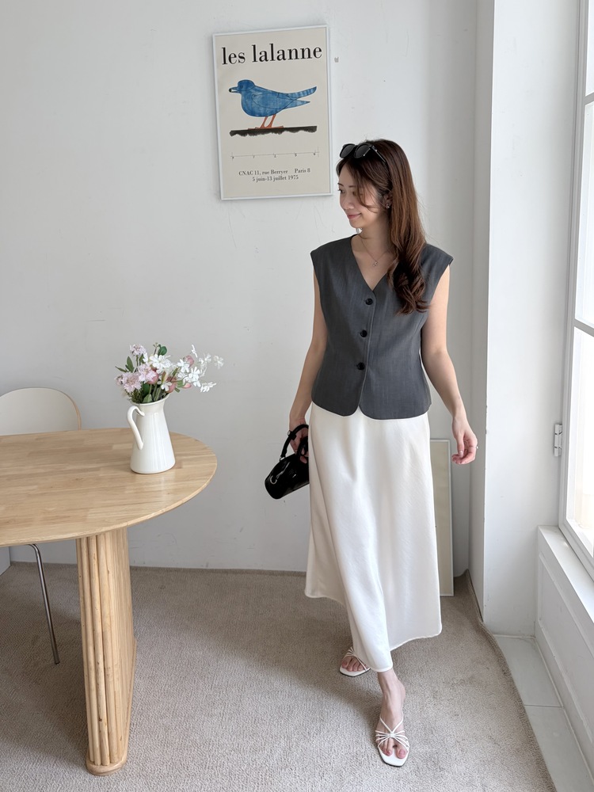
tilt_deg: -10.0
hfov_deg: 53.1
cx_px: 297
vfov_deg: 67.3
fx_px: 595
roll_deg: +1.4
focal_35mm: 26
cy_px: 396
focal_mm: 5.96
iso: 32
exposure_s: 1/122
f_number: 1.6
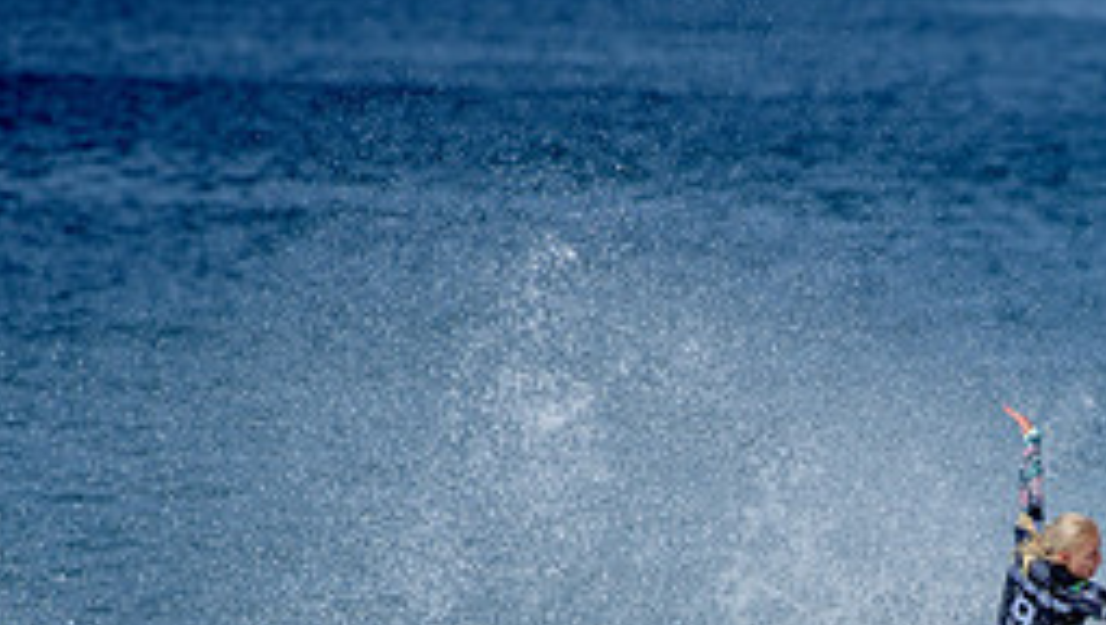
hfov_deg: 1.8
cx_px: 1067
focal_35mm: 1191
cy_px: 796
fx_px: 34961
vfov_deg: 1.0
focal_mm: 500
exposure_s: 1/2500
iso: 250
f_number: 6.3
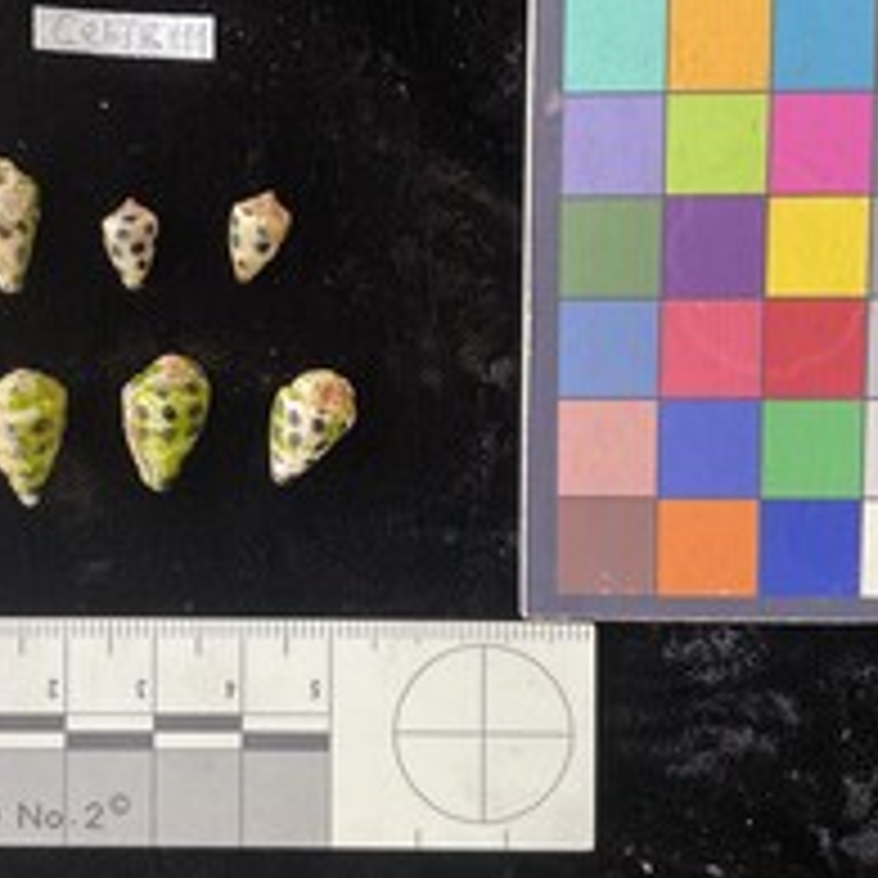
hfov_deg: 36.5
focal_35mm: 46
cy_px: 371
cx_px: 302
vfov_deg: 36.7
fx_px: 1320
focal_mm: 3
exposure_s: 1/60
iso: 50
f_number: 1.8
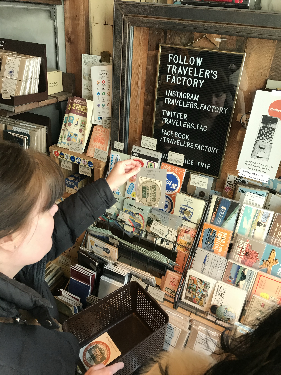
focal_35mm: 28
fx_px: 303
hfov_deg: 49.7
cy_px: 188
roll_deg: -1.7
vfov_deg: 63.4
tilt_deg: -27.9
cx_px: 140
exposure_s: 1/33
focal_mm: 3.99
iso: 40
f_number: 1.8
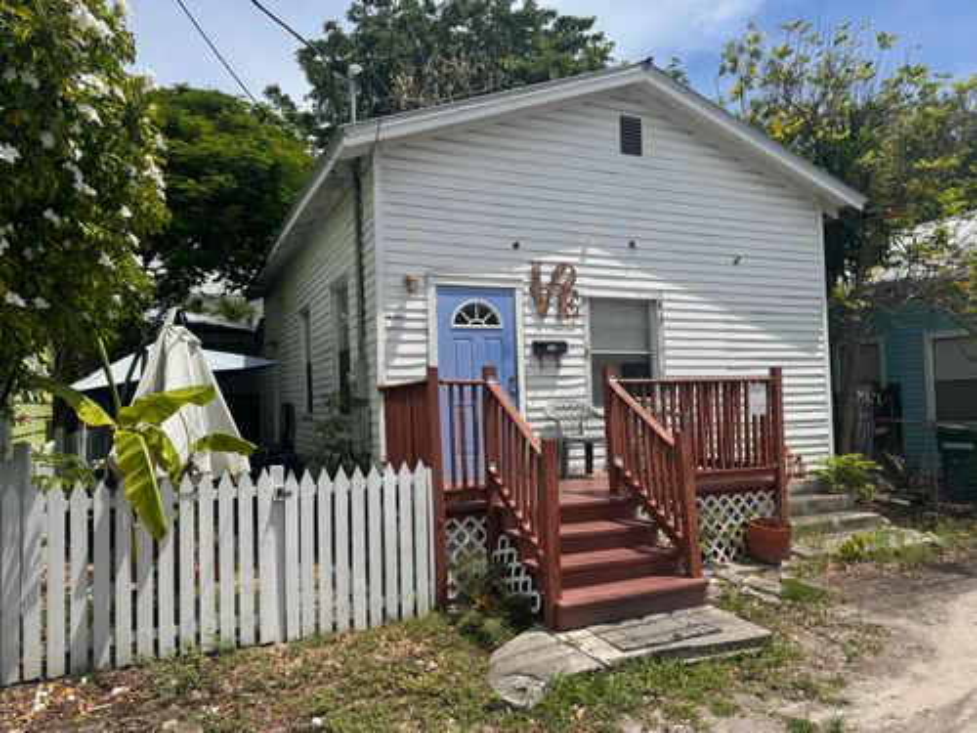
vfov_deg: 56.8
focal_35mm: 24
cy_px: 366
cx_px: 488
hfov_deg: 71.6
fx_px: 677
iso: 80
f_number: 1.78
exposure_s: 1/6410
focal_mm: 6.76
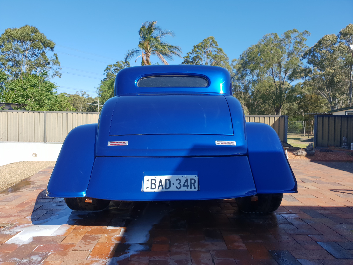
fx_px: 265
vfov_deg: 53.1
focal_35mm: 26
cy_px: 132
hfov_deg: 67.3
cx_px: 176
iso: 50
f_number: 2.4
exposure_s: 1/746
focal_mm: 4.3
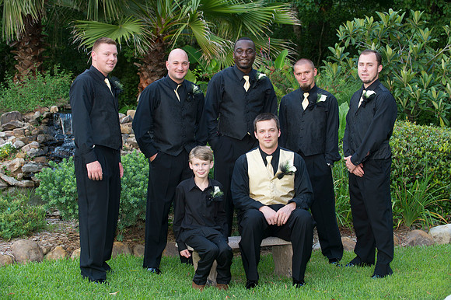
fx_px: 1002
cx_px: 226
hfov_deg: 25.4
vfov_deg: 17.0
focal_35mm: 80
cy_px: 150
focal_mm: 80
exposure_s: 1/200
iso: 800
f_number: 5
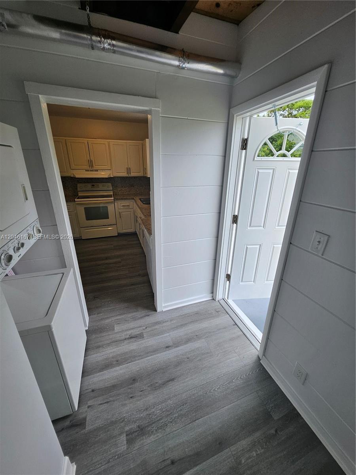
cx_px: 178
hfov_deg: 89.9
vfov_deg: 106.2
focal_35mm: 13
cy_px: 238
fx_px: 178
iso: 40
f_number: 2.2
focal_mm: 1.74
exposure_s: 1/60
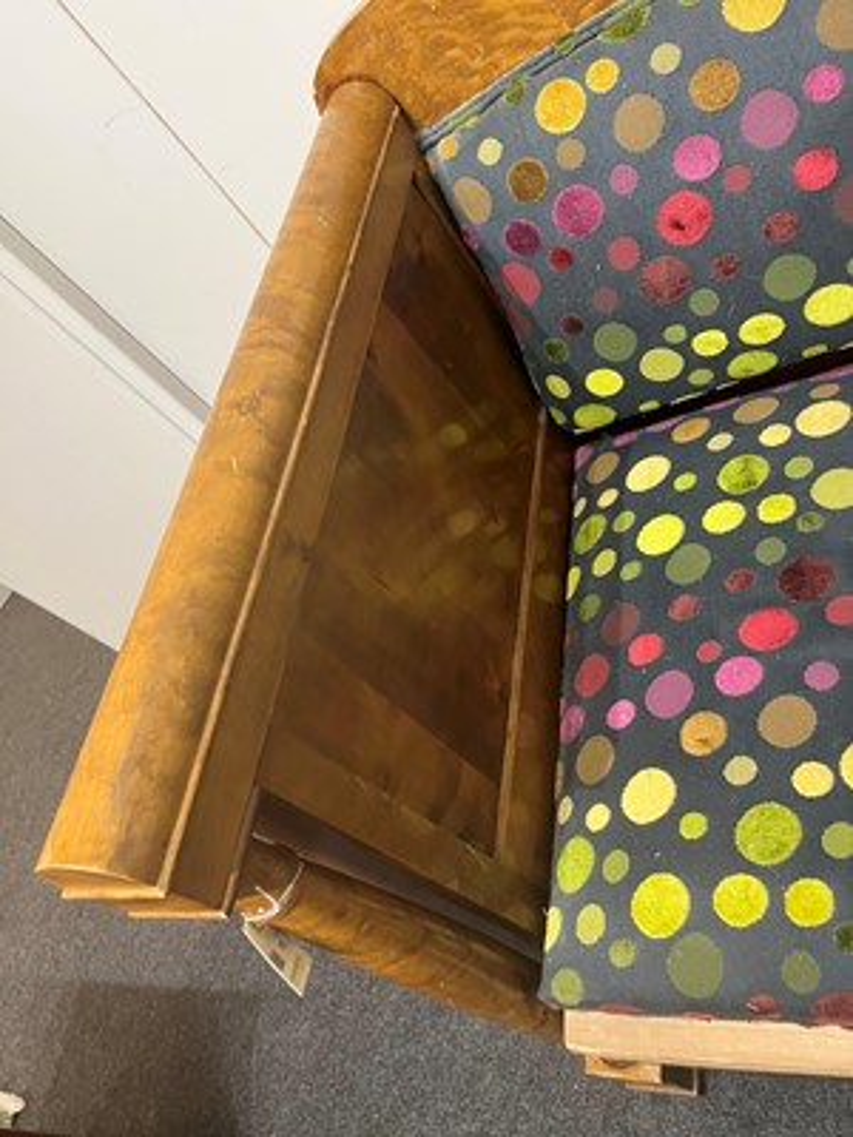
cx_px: 426
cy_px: 568
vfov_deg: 67.3
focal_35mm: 26
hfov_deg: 53.1
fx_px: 854
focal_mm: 5.1
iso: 250
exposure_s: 1/50
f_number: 1.6
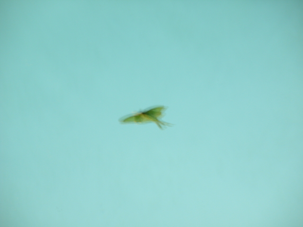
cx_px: 152
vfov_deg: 11.6
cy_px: 114
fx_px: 1120
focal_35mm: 128
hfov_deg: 15.4
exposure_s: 1.5
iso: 80
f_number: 3.9
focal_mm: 28.5
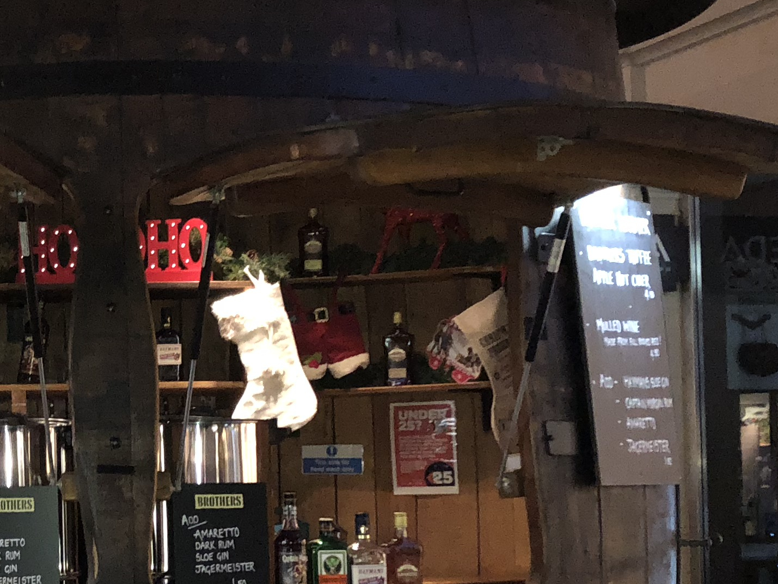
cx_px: 17
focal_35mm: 79
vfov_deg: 18.6
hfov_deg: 23.7
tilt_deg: +3.2
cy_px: 419
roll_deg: +0.7
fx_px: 1776
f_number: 1.8
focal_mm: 3.99
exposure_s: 1/33
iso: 400
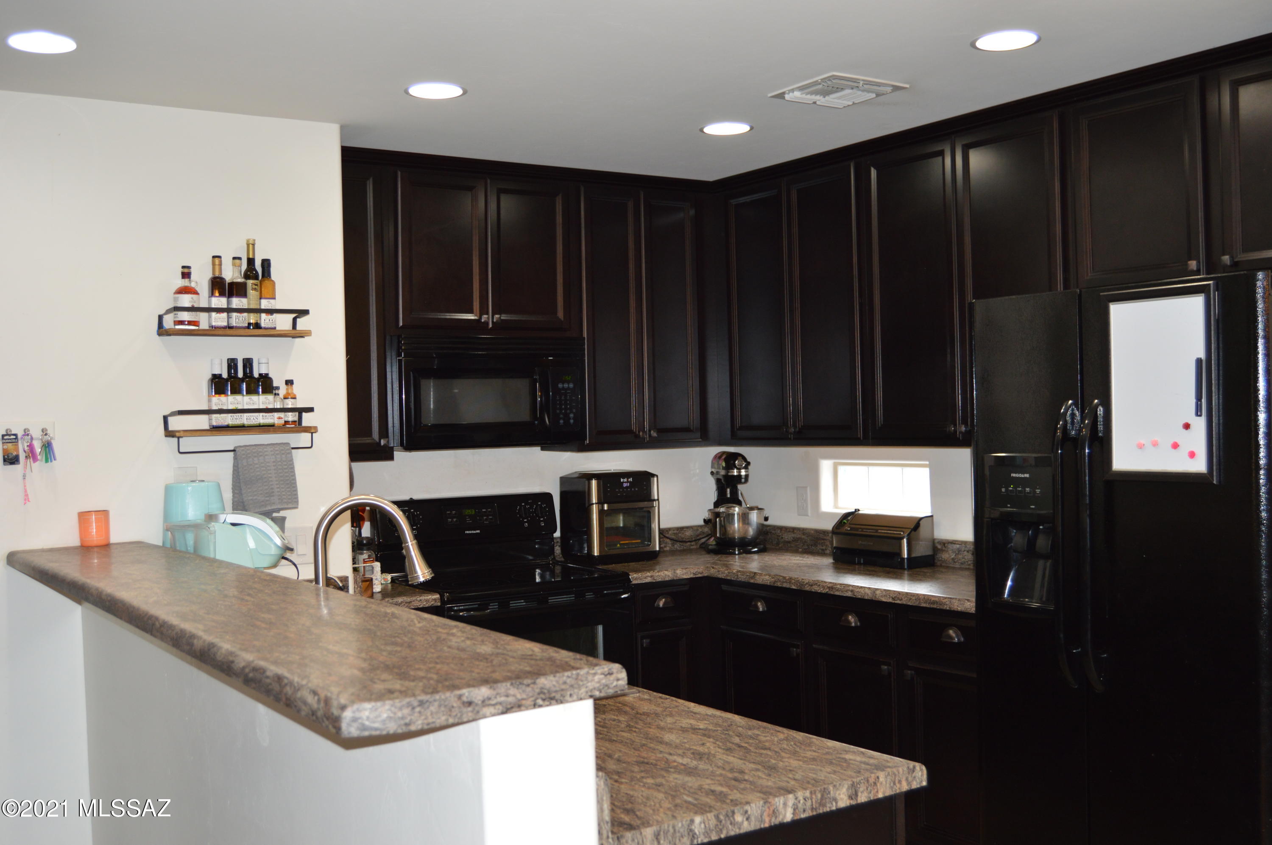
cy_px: 422
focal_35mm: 36
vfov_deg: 36.8
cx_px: 636
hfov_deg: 53.2
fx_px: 1271
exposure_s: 1/60
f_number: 3.8
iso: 400
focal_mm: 24
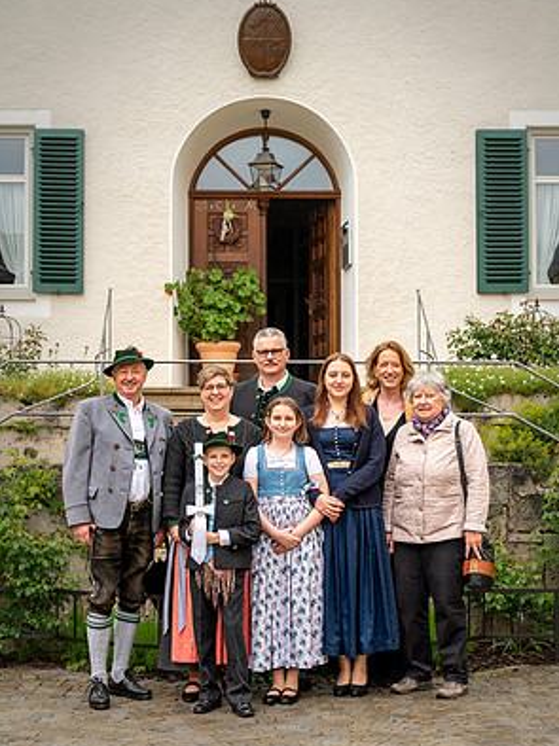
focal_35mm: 67
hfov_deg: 21.9
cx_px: 280
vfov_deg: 29.0
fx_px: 1444
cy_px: 413
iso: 160
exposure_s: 1/250
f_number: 5.6
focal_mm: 61
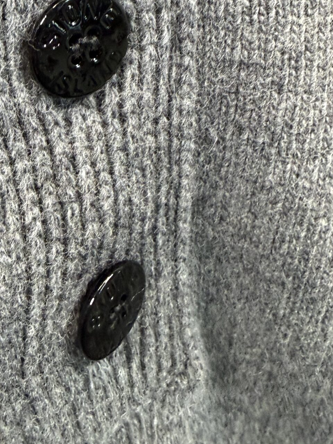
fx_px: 616
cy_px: 11
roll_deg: +4.5
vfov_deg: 36.2
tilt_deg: -11.6
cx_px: 117
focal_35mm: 48
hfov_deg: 30.1
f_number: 2.2
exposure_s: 1/60
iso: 400
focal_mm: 2.22
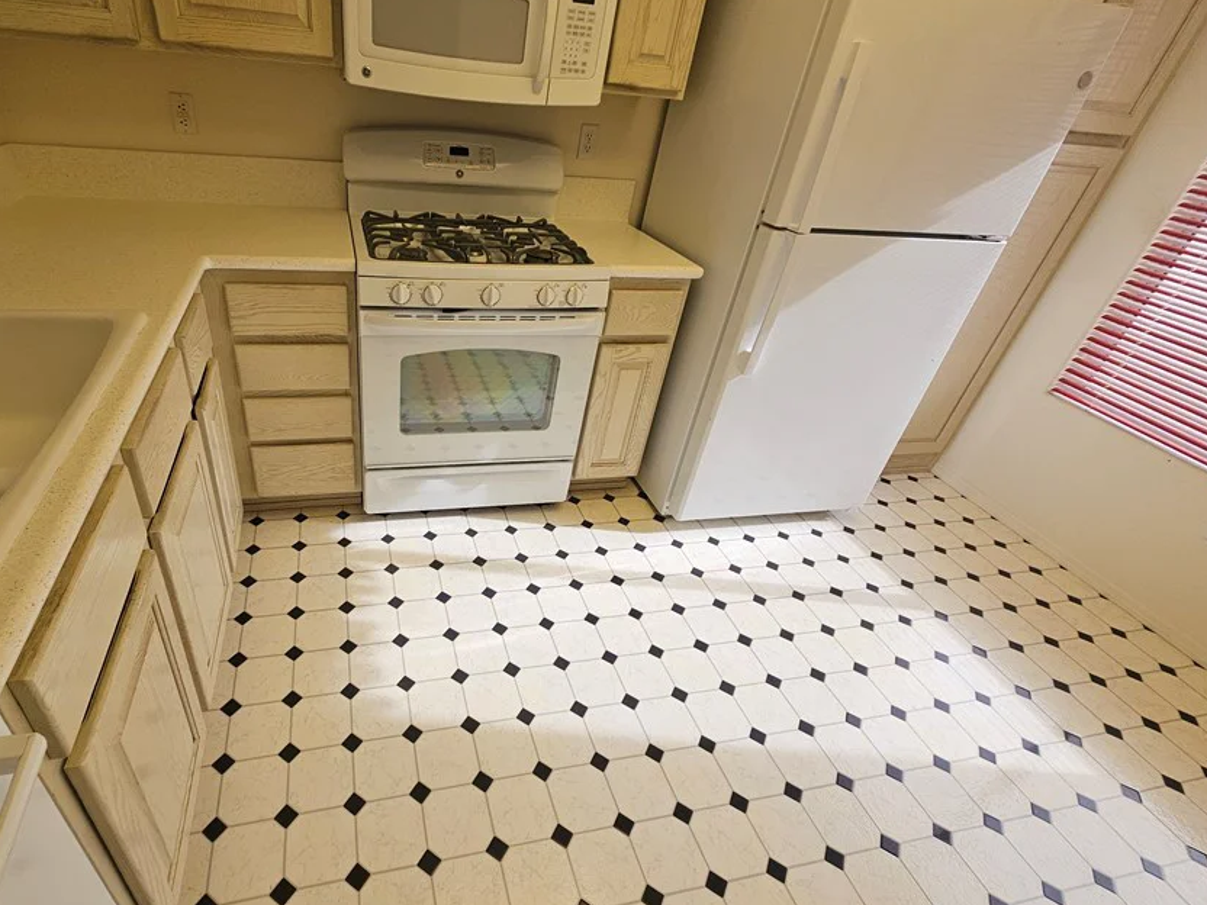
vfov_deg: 78.1
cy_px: 467
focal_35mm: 16
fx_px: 558
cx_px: 479
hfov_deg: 93.2
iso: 64
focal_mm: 2.2
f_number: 2.2
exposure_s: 1/120
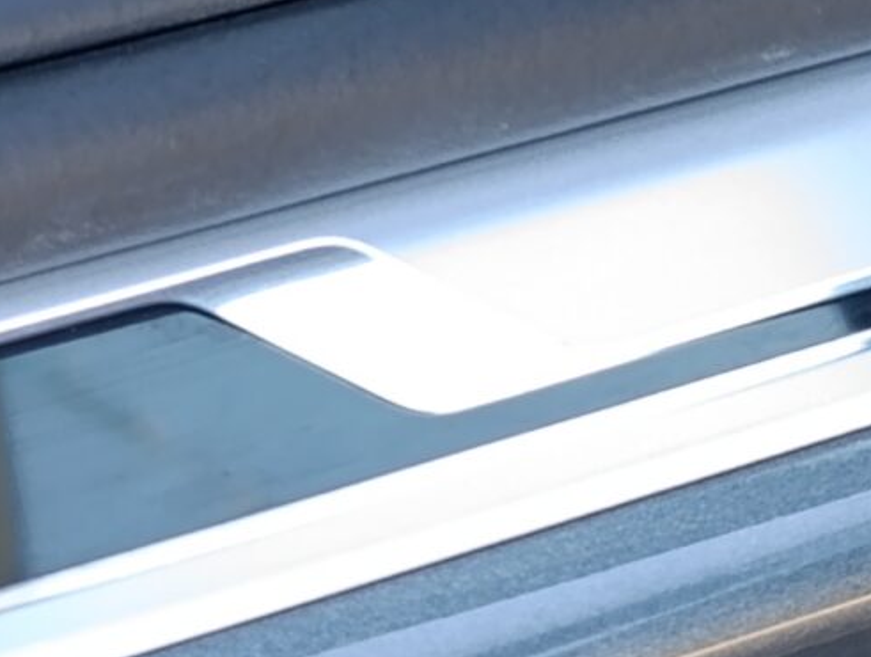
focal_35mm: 120
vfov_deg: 12.1
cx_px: 846
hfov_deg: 16.1
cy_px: -128
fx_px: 3025
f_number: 1.6
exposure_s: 1/100
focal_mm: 6.14
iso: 500
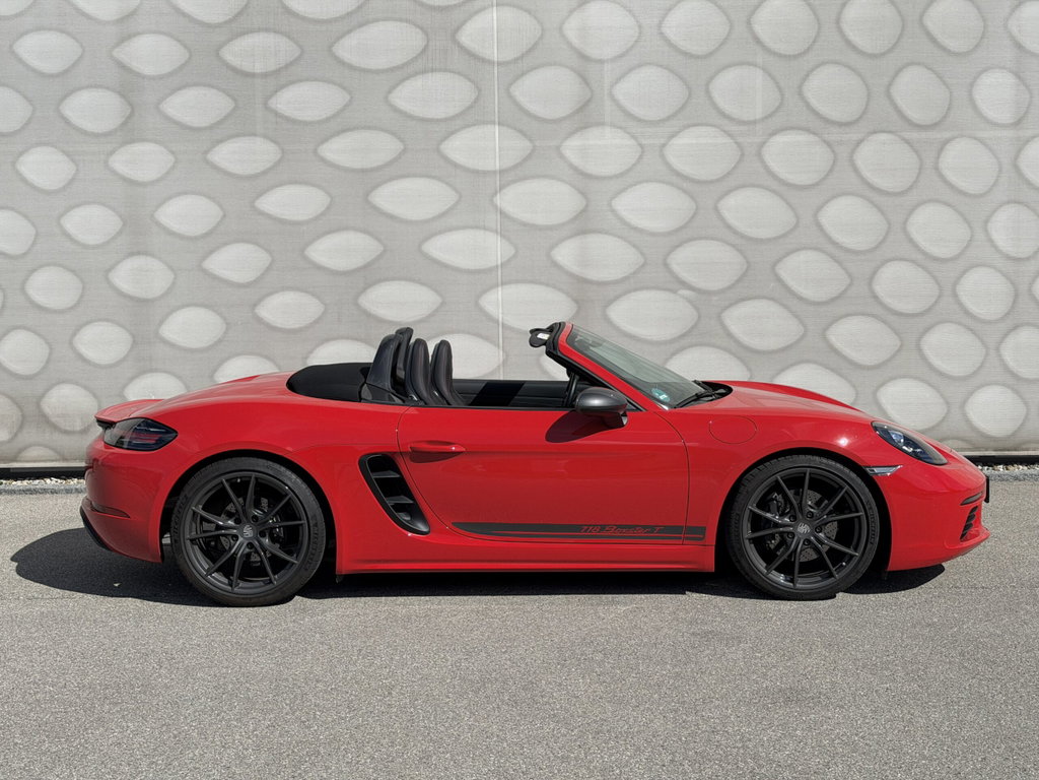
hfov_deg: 39.7
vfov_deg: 30.3
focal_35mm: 48
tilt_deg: -4.3
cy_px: 390
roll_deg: +1.2
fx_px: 1441
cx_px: 520
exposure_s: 1/9901
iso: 64
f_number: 1.78
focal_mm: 6.76
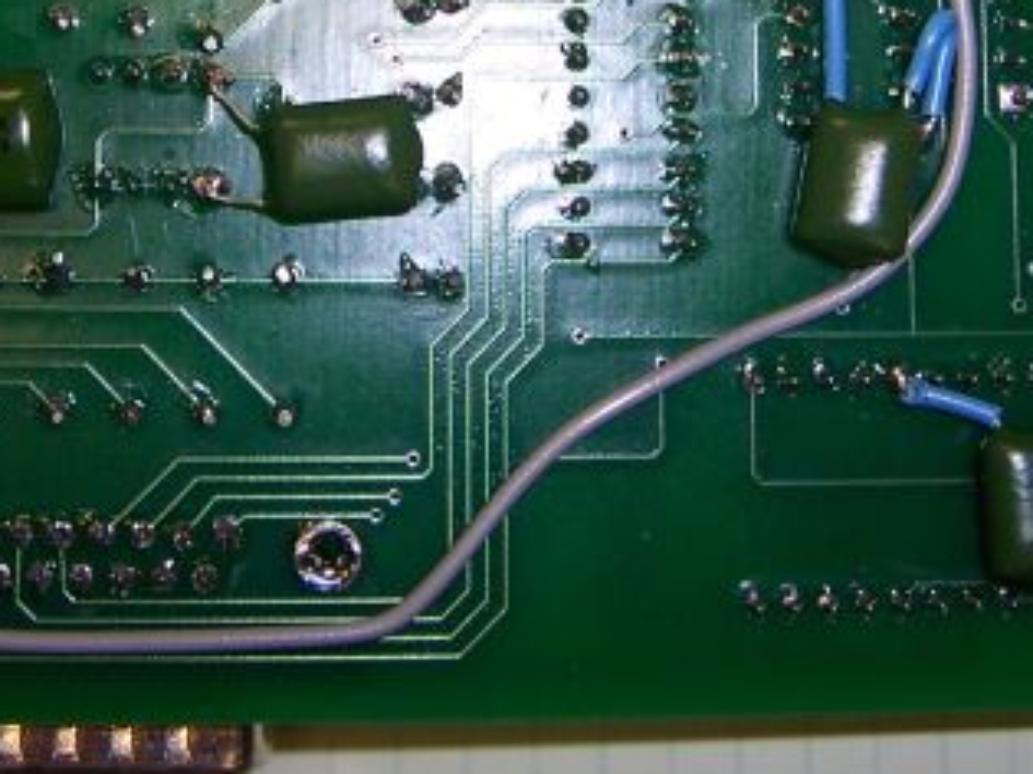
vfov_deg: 21.3
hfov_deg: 28.8
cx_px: 351
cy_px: 26
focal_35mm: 67
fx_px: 1999
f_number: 2.8
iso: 80
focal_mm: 5.5
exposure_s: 1/60
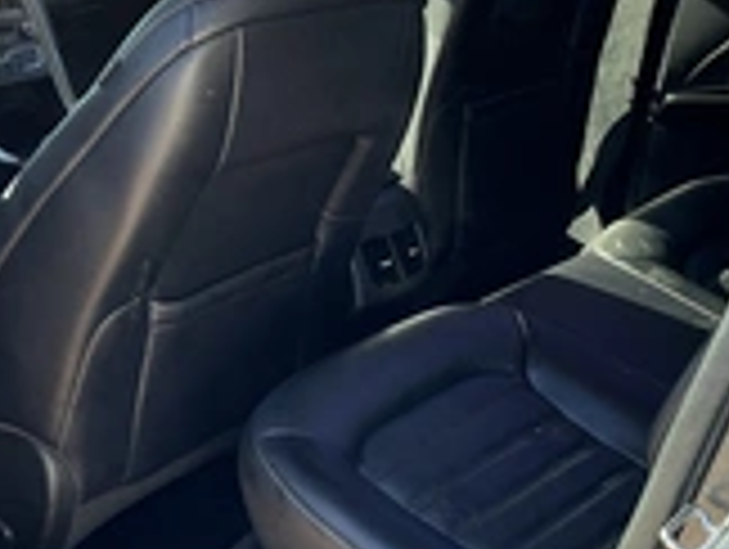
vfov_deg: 21.4
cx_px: 288
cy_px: 310
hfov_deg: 28.1
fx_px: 1455
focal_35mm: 69
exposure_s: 1/122
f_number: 1.8
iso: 25
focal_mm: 3
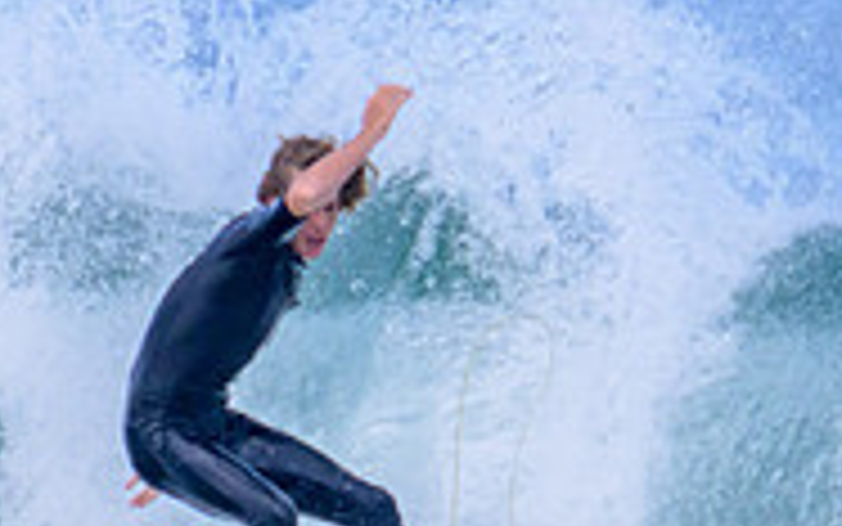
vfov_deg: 0.5
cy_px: 573
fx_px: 58166
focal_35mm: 2534
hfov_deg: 0.8
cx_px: 437
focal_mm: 800
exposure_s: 1/2000
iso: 2000
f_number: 11
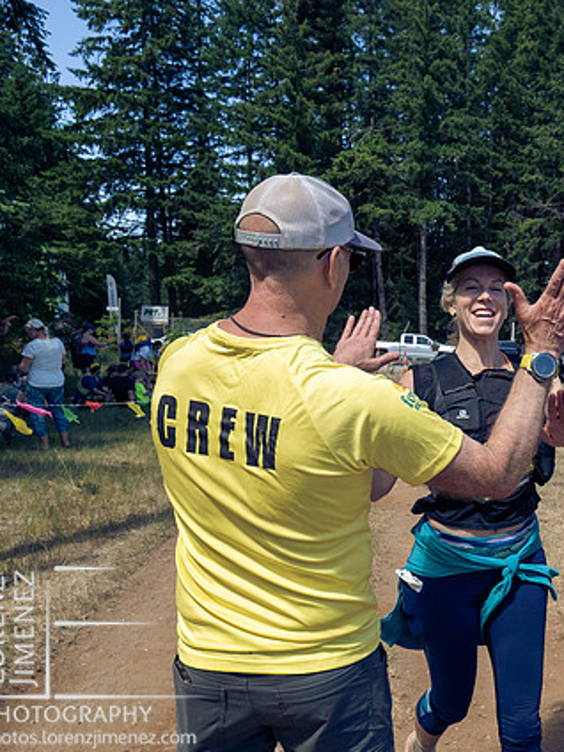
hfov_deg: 39.7
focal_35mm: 34
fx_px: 739
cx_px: 470
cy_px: 373
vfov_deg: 54.0
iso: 320
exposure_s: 1/800
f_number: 4
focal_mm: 11
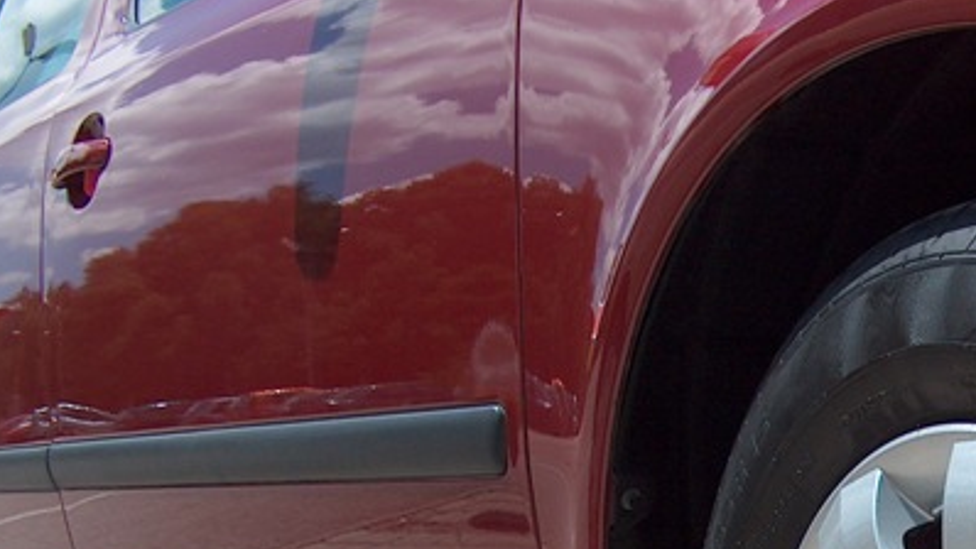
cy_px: 687
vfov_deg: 14.4
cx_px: 888
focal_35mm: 81
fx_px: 2097
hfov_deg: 25.4
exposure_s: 1/826
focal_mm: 7.6
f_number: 4
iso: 100
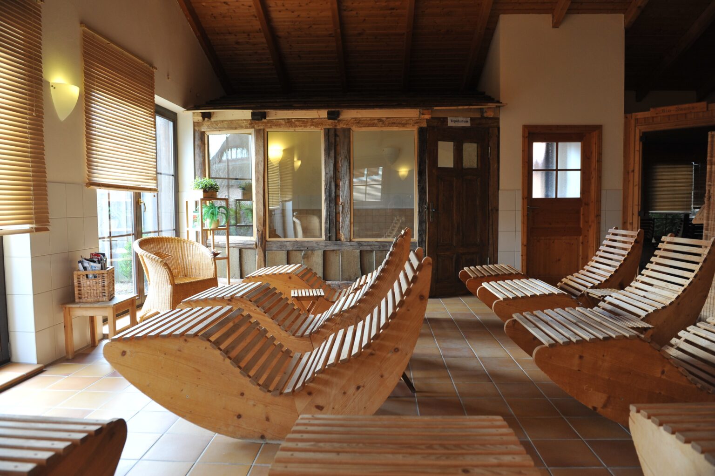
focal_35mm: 24
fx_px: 476
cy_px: 238
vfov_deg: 53.1
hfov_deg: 73.8
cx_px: 358
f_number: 4
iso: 800
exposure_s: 1/60
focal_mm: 24
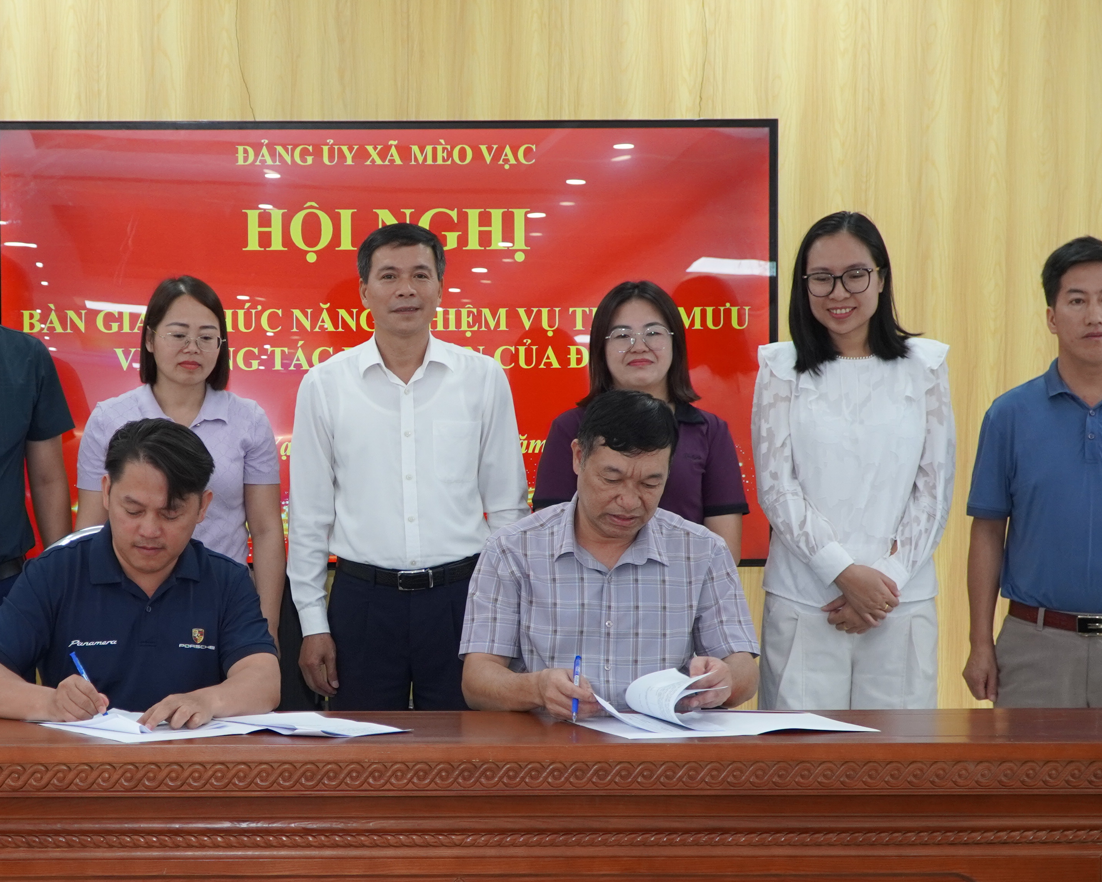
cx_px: 286
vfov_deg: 23.4
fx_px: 2120
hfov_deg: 28.7
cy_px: 535
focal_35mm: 65
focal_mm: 22
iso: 500
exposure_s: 1/160
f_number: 4
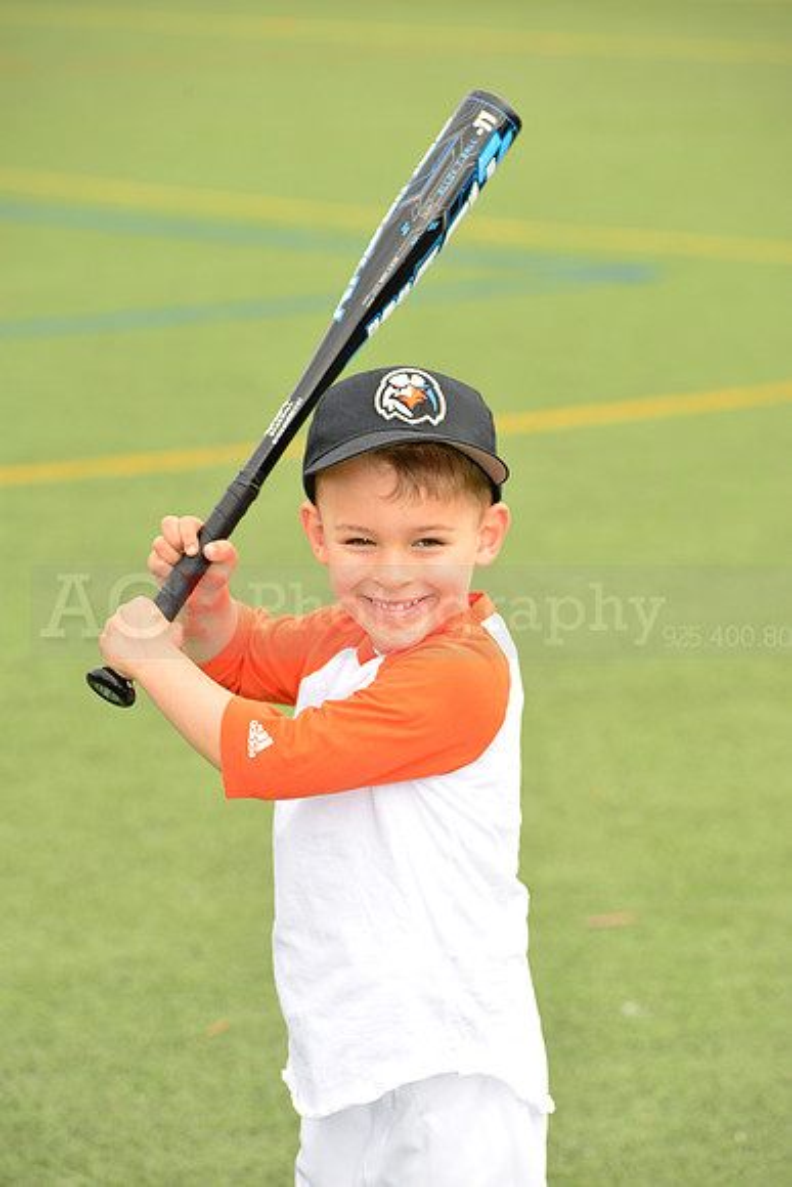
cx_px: 396
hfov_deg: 8.1
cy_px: 594
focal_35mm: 170
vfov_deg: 12.1
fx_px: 5606
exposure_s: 1/200
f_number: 8
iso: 250
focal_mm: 170
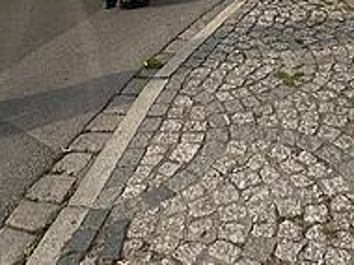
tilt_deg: +10.1
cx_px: 218
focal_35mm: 59
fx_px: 603
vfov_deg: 16.9
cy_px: -293
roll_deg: +0.9
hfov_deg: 32.6
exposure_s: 1/955
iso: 40
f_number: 2.2
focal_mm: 2.22
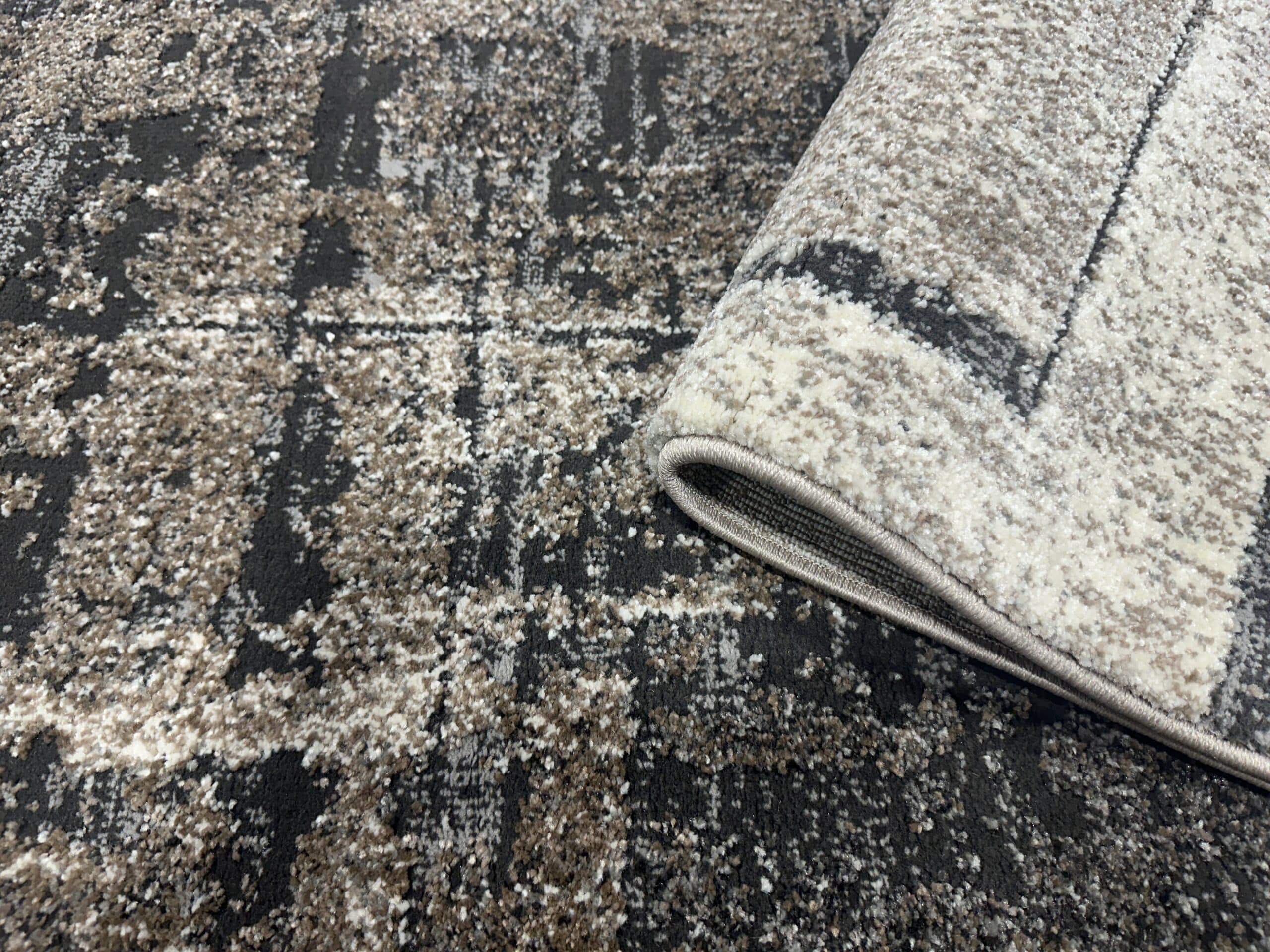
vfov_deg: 56.8
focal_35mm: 24
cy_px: 476
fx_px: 881
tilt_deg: -62.4
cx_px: 635
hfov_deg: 71.6
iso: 160
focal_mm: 6.86
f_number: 1.78
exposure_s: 1/120
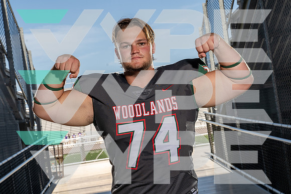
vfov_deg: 19.5
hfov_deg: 28.8
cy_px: 97
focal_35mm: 70
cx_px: 146
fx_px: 566
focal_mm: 70
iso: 160
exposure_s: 1/250
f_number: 10
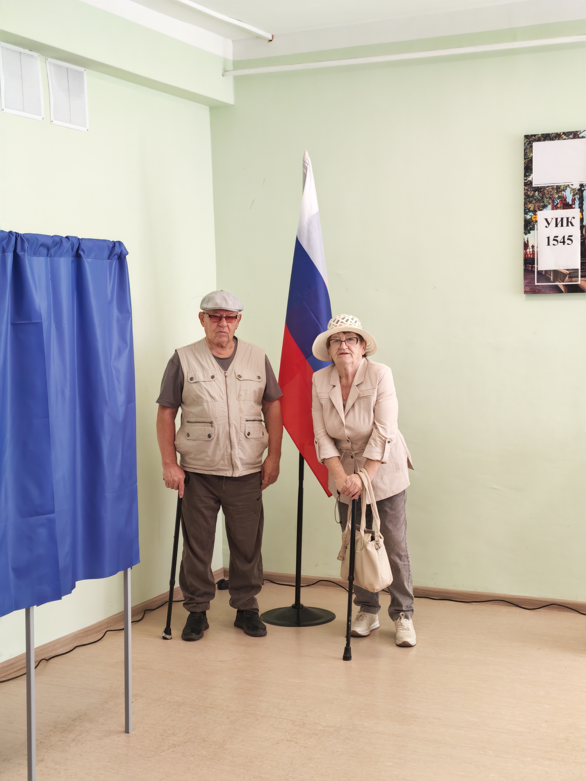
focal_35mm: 54
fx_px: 1219
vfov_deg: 35.5
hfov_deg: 27.0
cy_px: 390
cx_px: 293
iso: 400
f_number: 1.9
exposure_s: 1/100
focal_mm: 6.12
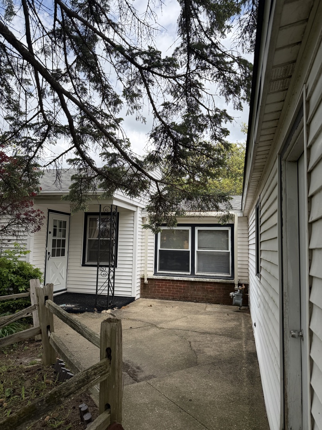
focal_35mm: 24
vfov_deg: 71.6
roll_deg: -1.7
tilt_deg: +5.6
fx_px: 298
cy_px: 215
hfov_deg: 56.8
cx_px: 161
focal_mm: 6.76
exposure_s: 1/3425
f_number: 1.78
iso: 100
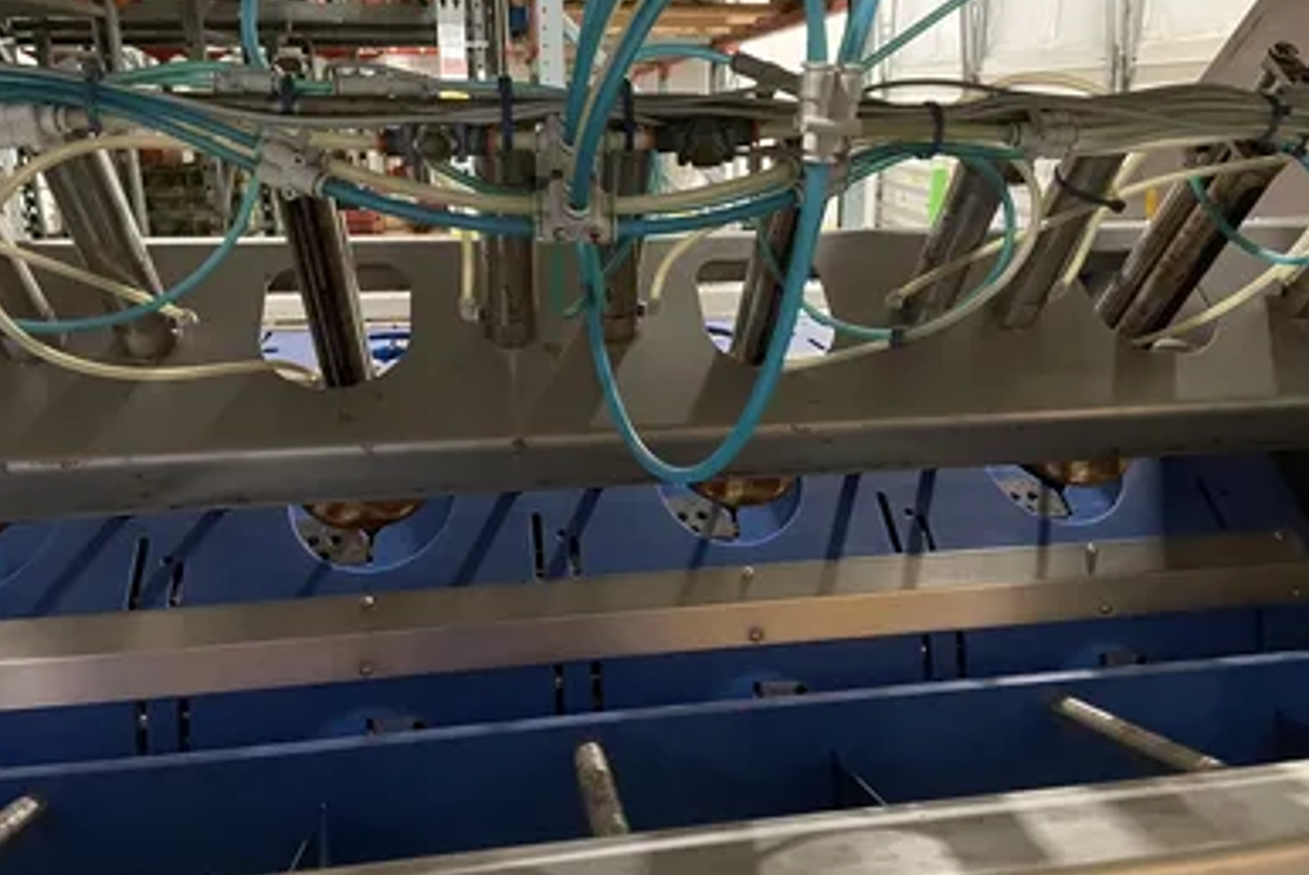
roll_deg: -0.1
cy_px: 441
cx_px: 658
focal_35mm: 28
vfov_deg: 46.5
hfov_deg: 65.4
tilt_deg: -17.3
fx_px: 1019
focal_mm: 4.2
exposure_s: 1/30
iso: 1000
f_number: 1.6
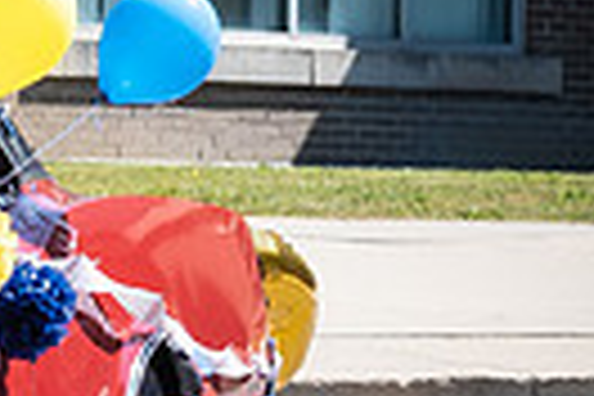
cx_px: -573
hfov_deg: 4.7
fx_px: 7160
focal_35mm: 434
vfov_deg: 3.2
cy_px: 78
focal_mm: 50
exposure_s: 1/400
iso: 100
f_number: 8
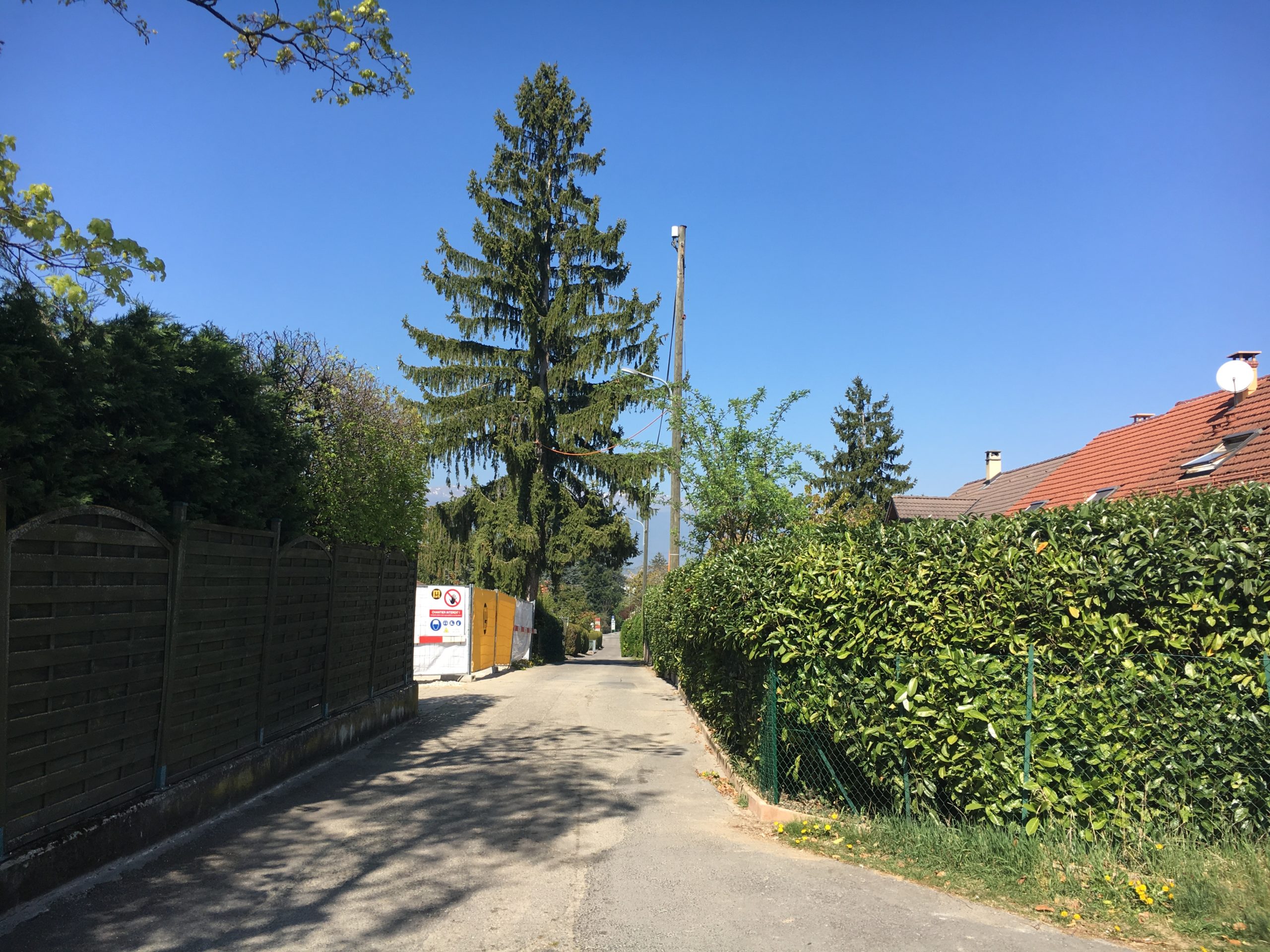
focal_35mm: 29
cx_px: 635
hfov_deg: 61.7
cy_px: 476
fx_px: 1064
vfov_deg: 48.2
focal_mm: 4.15
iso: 25
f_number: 2.2
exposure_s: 1/962
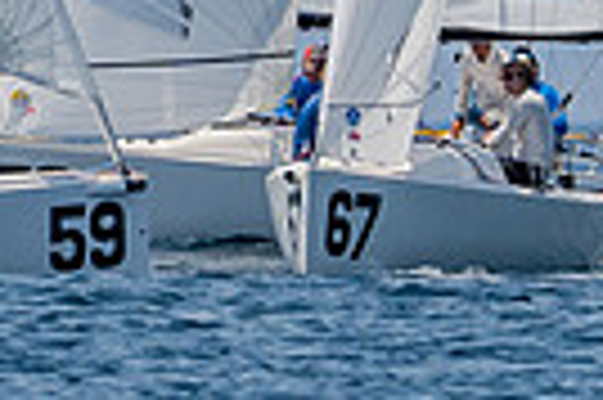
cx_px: 824
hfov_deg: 0.6
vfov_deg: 0.4
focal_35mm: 3521
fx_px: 58905
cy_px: -634
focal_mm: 300
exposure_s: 1/800
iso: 125
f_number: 6.3
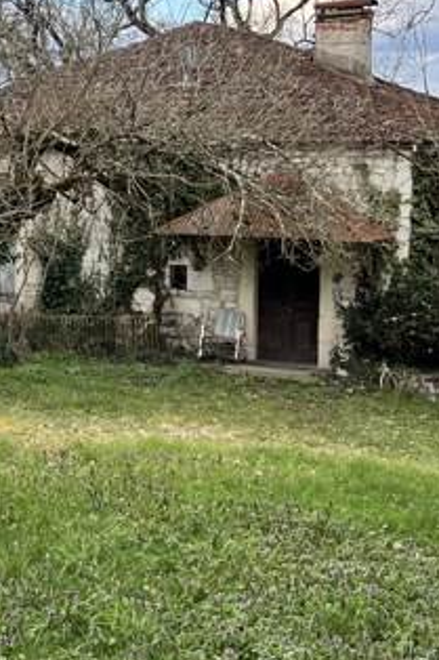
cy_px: 233
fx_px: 1263
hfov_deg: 16.8
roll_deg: +0.0
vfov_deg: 29.1
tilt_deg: -4.0
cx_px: -323
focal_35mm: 69
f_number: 1.6
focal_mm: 5.1
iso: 50
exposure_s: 1/840
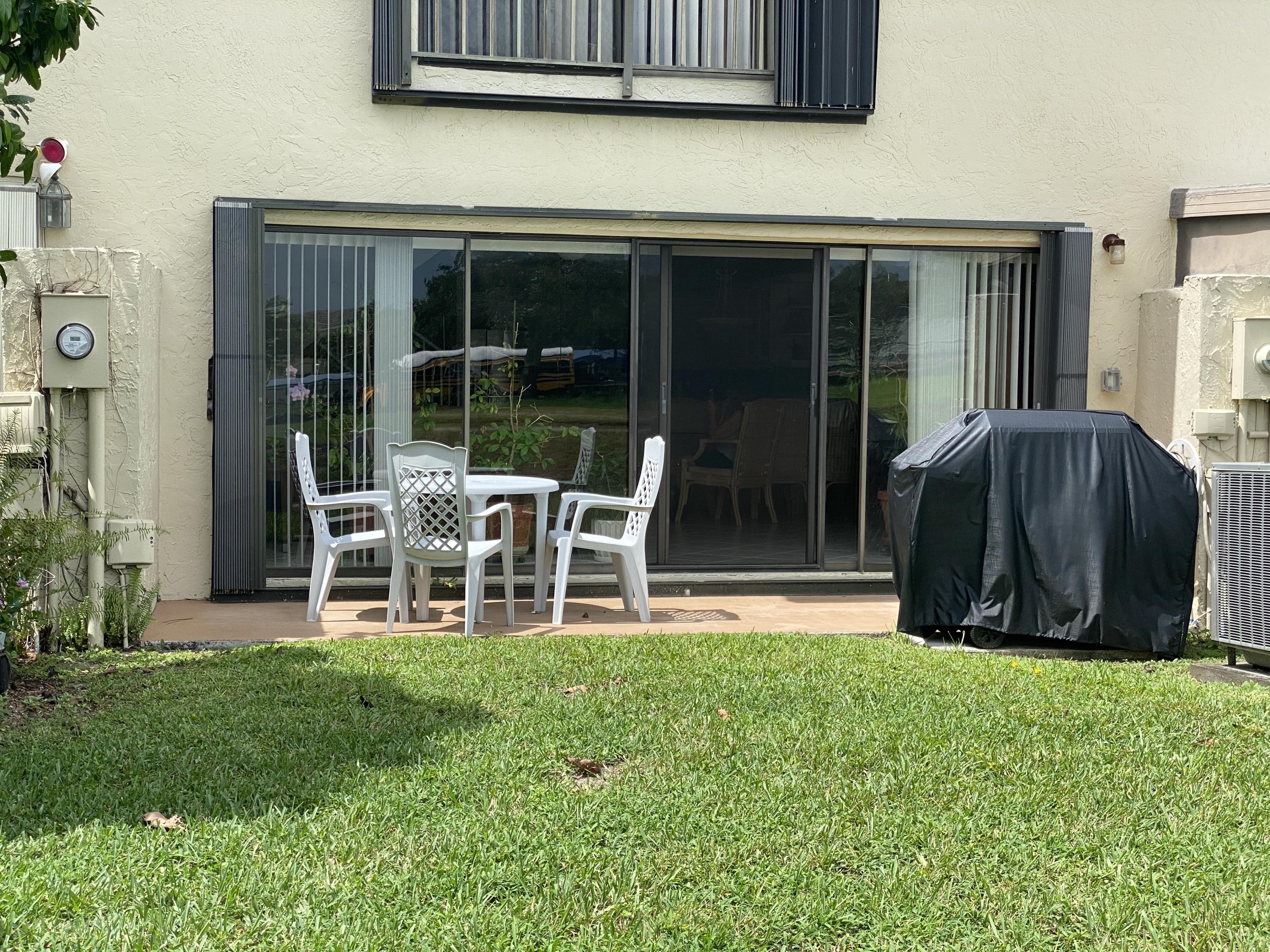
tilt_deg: -2.5
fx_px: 1908
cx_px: 635
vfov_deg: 28.0
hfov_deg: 36.8
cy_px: 476
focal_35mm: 52
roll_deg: -1.5
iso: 20
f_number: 2
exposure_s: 1/856
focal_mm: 6
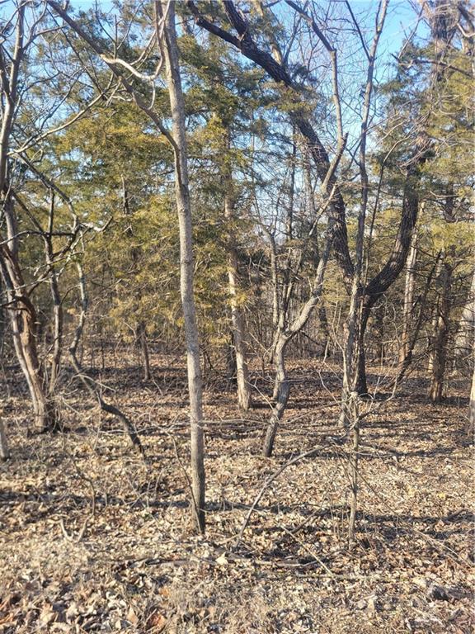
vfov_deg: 67.3
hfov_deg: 53.1
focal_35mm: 26
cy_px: 317
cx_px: 238
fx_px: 476
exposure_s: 1/466
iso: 40
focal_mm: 5.4
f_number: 1.8
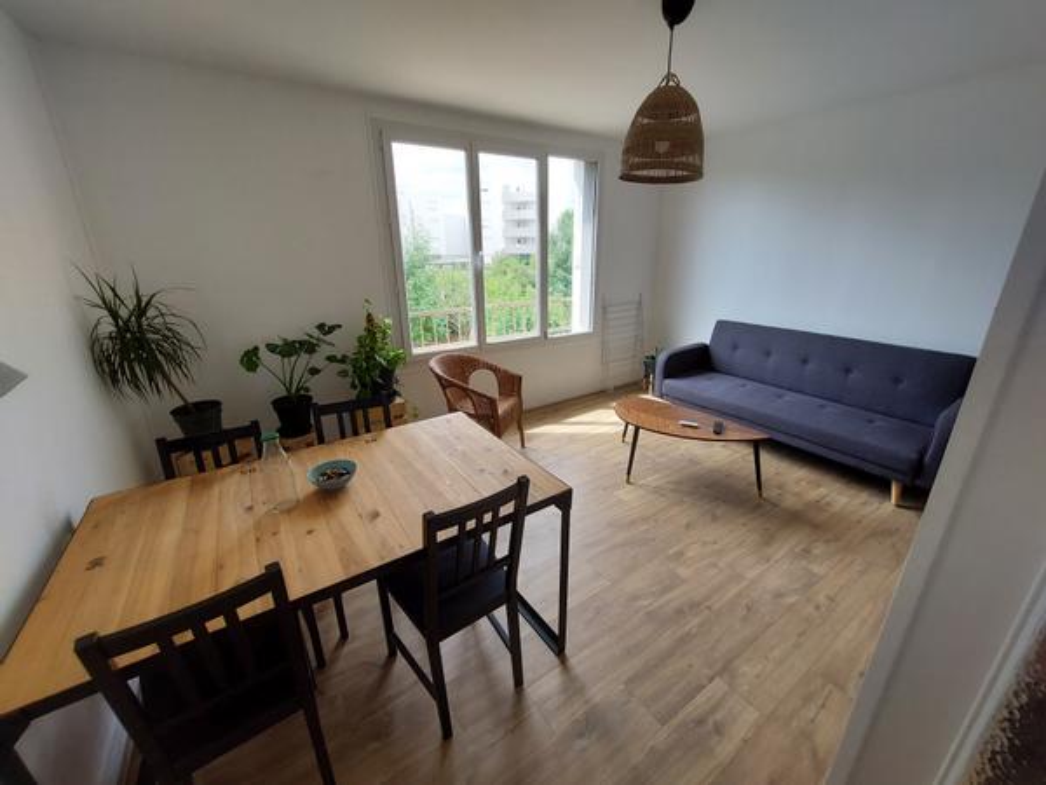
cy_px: 392
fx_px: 393
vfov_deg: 89.9
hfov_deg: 106.2
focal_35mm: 13
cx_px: 523
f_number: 2.2
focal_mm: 1.74
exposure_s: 1/158
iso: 50
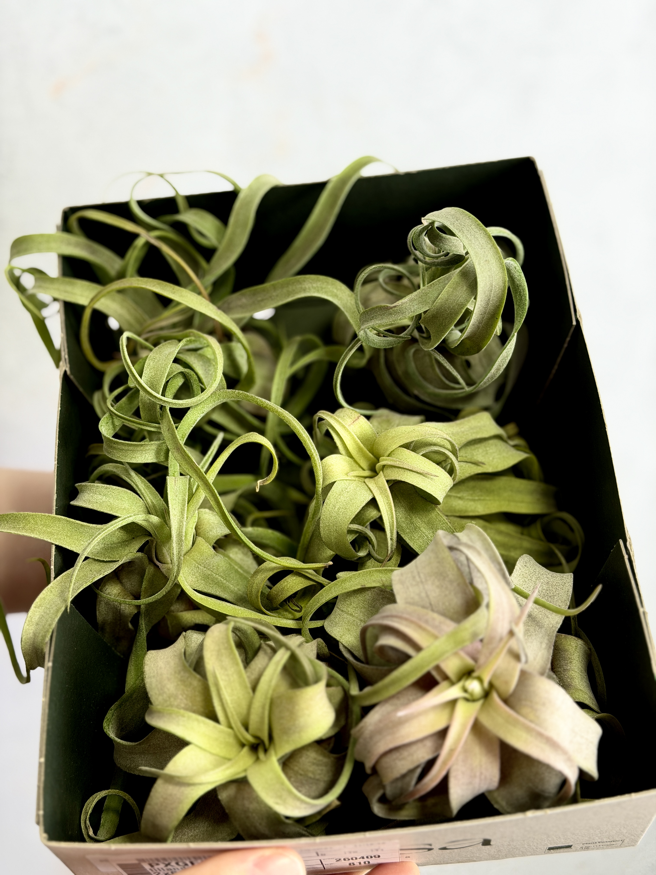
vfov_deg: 39.7
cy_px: 438
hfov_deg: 30.3
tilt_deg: -28.6
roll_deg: +1.7
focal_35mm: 48
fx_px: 1213
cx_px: 328
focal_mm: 6.76
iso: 80
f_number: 1.78
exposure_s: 1/121
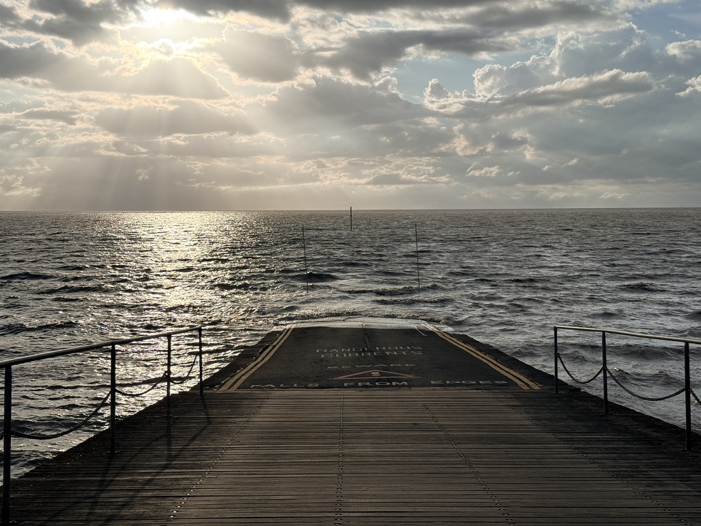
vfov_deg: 30.3
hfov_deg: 39.7
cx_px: 350
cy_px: 263
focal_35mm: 48
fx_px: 972
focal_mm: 6.76
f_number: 1.78
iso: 50
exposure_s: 1/11364
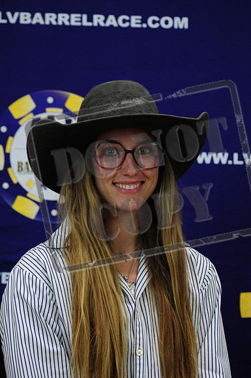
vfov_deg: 16.7
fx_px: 1290
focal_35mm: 123
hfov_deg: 11.1
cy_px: 189
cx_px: 126
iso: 640
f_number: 4
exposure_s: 1/125
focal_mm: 82
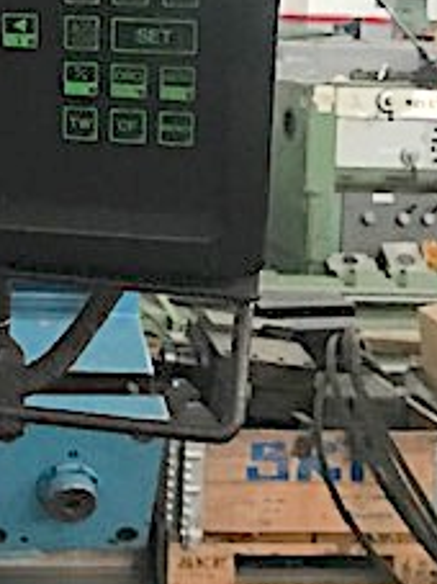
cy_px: 90
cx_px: -67
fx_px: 1331
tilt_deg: -1.5
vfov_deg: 24.2
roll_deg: -2.2
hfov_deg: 17.9
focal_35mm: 79
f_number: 1.8
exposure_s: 1/4
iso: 100
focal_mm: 3.99
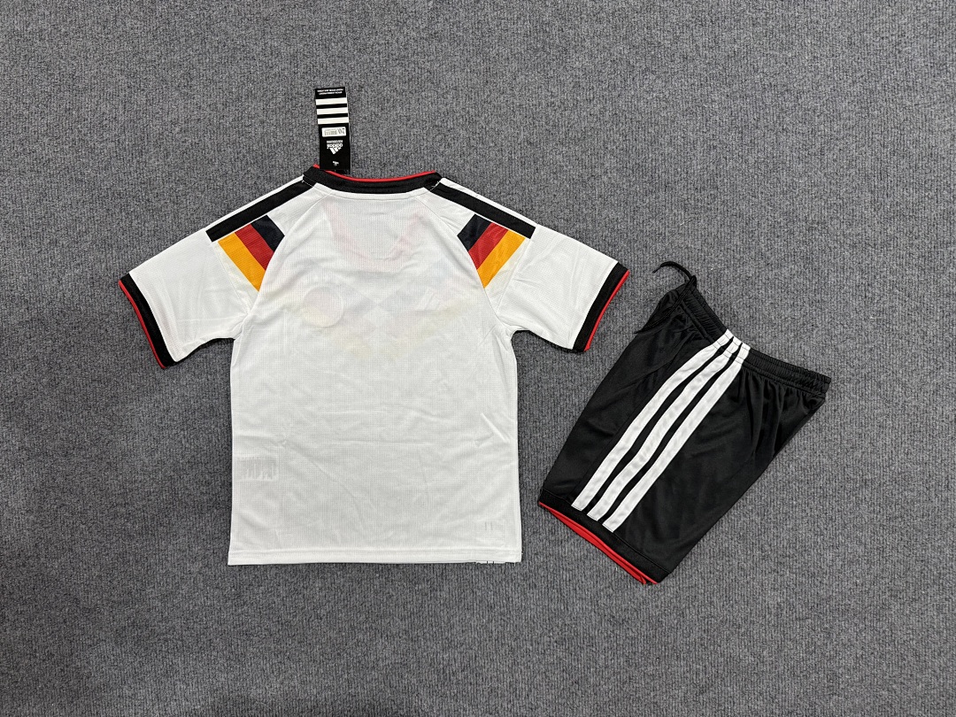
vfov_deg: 56.8
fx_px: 663
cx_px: 478
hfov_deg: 71.6
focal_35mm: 24
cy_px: 358
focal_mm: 6.76
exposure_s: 1/100
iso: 160
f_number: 1.78
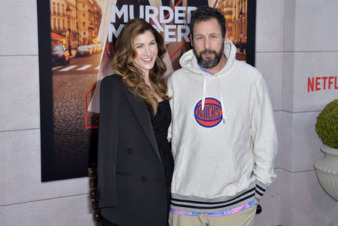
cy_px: 113
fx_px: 422
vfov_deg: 29.9
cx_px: 169
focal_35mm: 45
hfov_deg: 43.6
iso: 320
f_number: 6.3
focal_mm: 45
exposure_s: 1/250
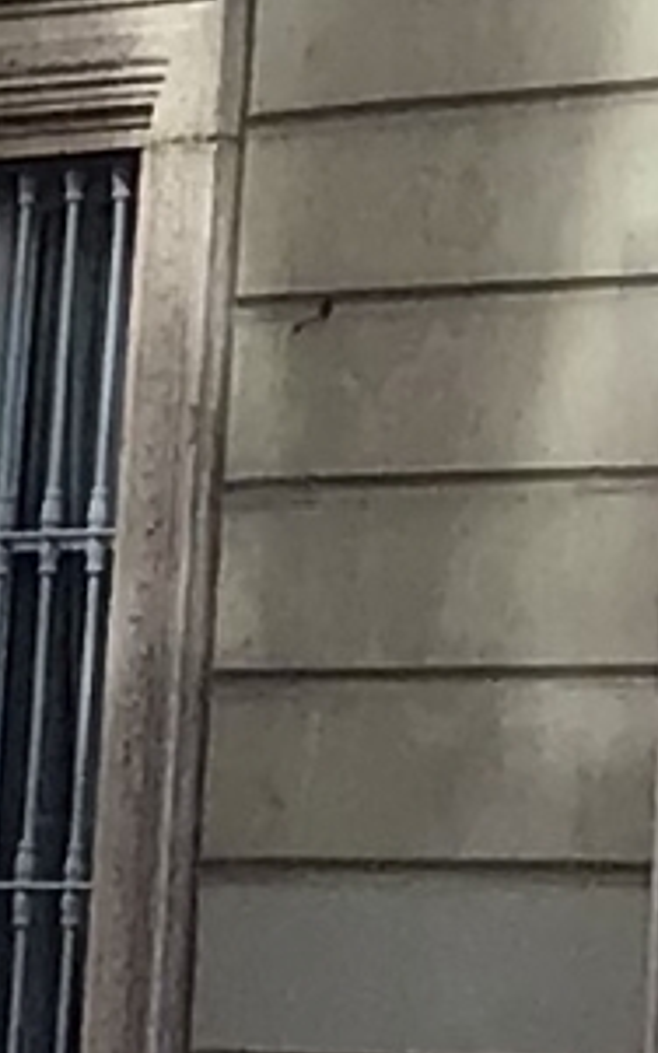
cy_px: -2554
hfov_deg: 4.3
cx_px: 868
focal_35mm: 306
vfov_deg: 6.1
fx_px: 8784
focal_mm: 3.3
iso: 25
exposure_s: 1/362
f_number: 2.4
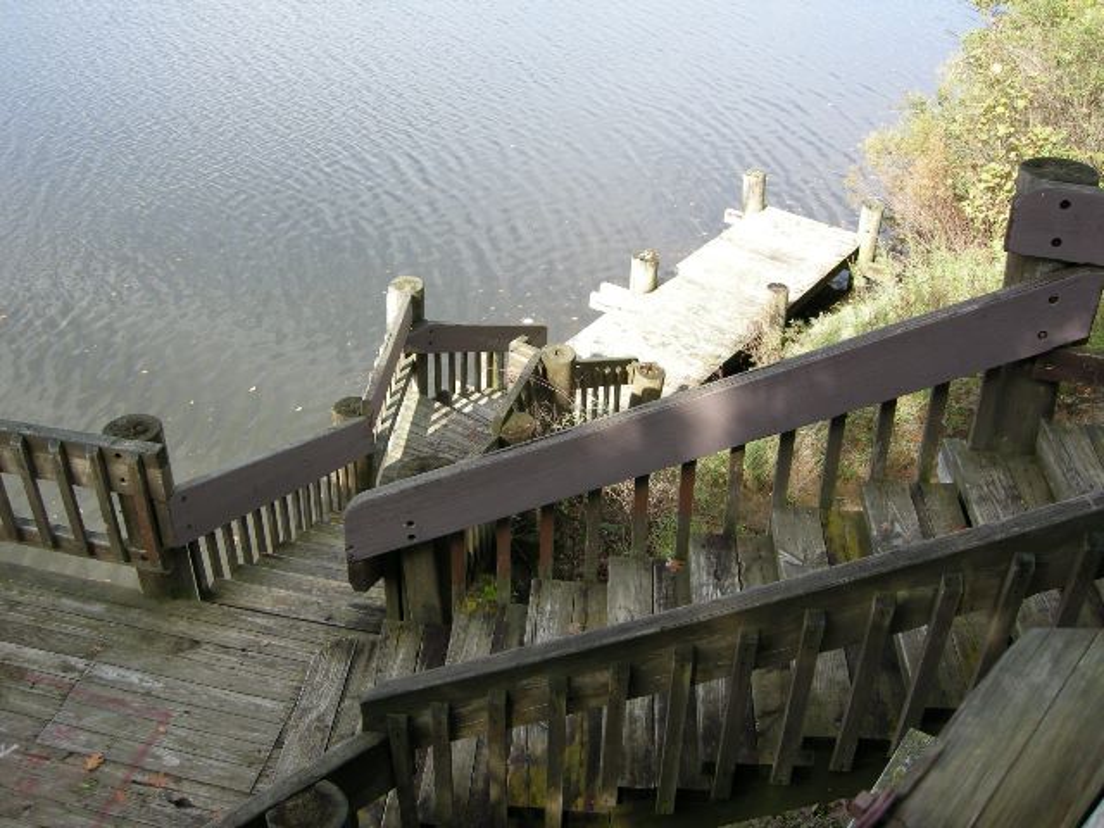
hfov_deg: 51.4
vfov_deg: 39.7
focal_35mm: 36
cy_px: 414
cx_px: 552
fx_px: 1148
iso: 64
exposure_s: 1/98.1
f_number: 3.8
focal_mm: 7.5
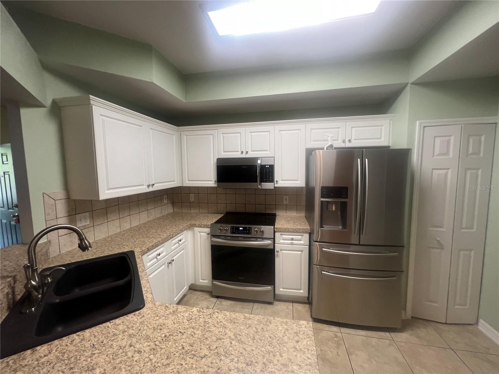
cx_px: 250
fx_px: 187
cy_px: 187
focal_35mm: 13
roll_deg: +1.3
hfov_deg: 106.2
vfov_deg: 89.9
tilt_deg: -4.8
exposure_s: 1/60
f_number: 1.8
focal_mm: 1.57
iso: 125
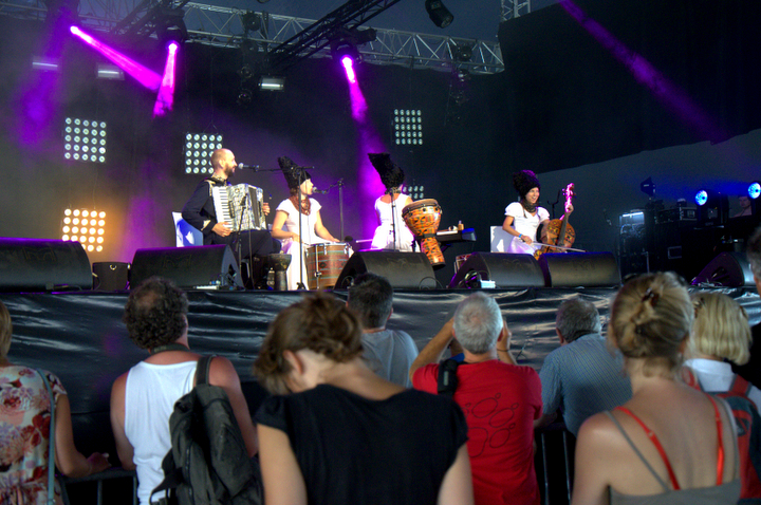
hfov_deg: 35.1
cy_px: 252
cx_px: 380
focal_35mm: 57
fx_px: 1203
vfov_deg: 23.7
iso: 5000
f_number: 5
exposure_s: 1/50
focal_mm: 38
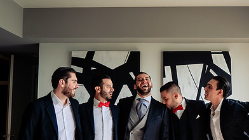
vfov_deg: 23.9
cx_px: 172
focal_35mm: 50
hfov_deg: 40.7
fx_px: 330
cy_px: 71
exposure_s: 1/200
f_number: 5
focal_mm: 29
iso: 500
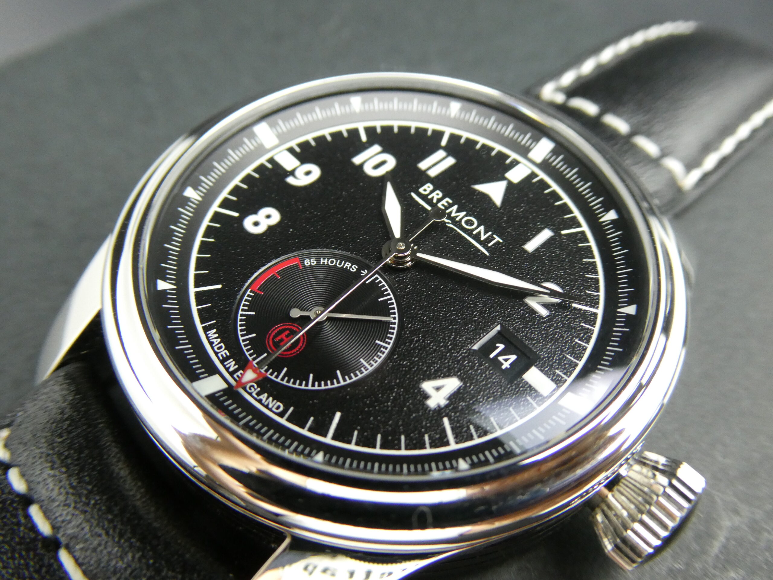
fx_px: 625
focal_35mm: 28
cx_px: 386
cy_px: 290
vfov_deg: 49.7
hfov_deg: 63.4
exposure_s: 1/80
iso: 500
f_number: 3.5
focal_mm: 5
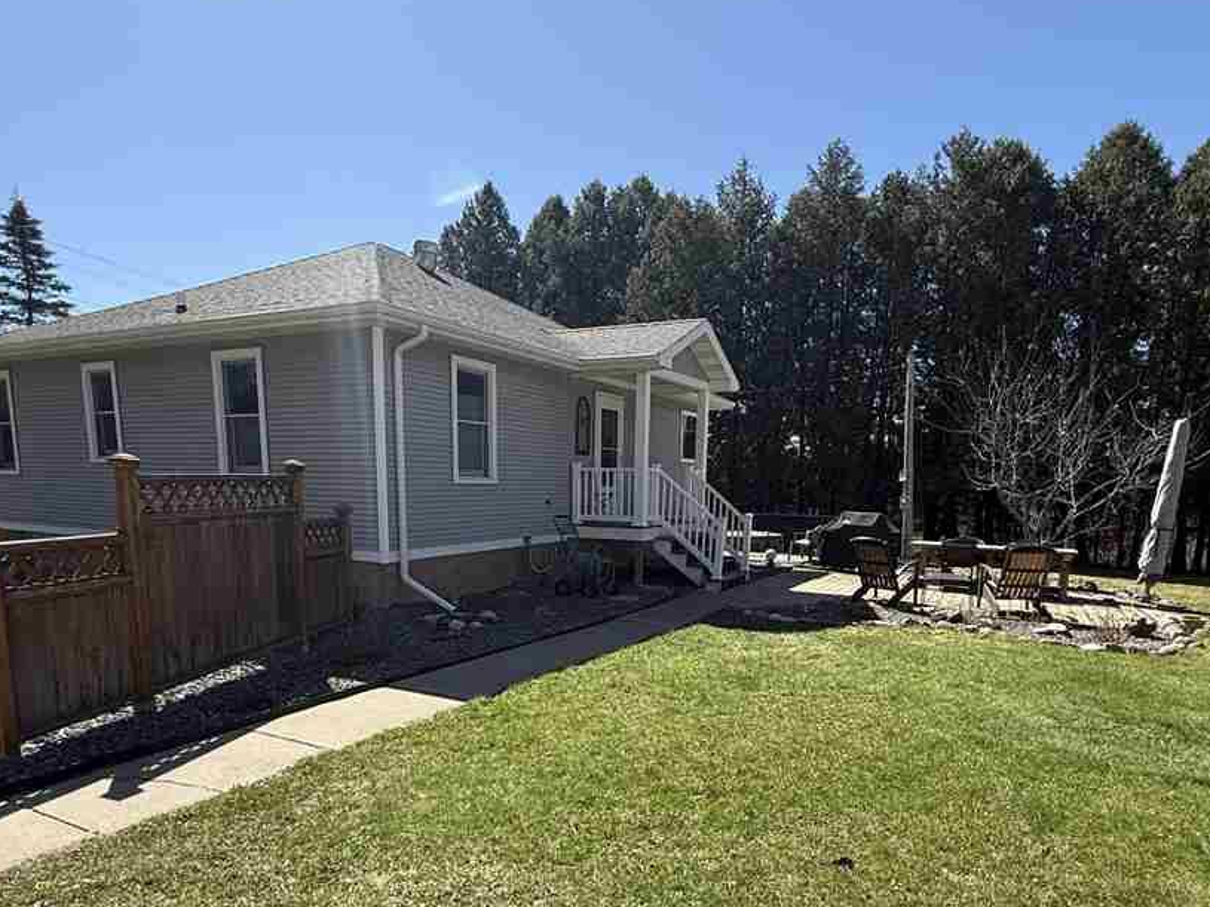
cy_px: 598
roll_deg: -1.1
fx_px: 769
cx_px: 627
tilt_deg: -8.9
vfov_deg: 59.8
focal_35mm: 22
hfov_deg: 76.4
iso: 50
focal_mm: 2.22
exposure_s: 1/820
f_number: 2.2
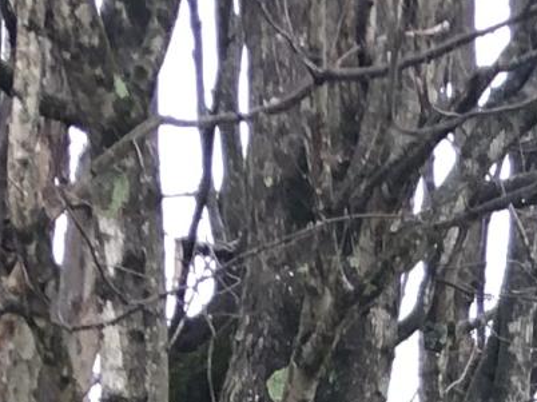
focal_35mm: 209
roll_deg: -0.4
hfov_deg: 8.8
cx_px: 1166
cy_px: 1486
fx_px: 3240
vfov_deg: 6.1
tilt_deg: -1.5
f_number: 1.8
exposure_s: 1/30
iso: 25
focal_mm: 4
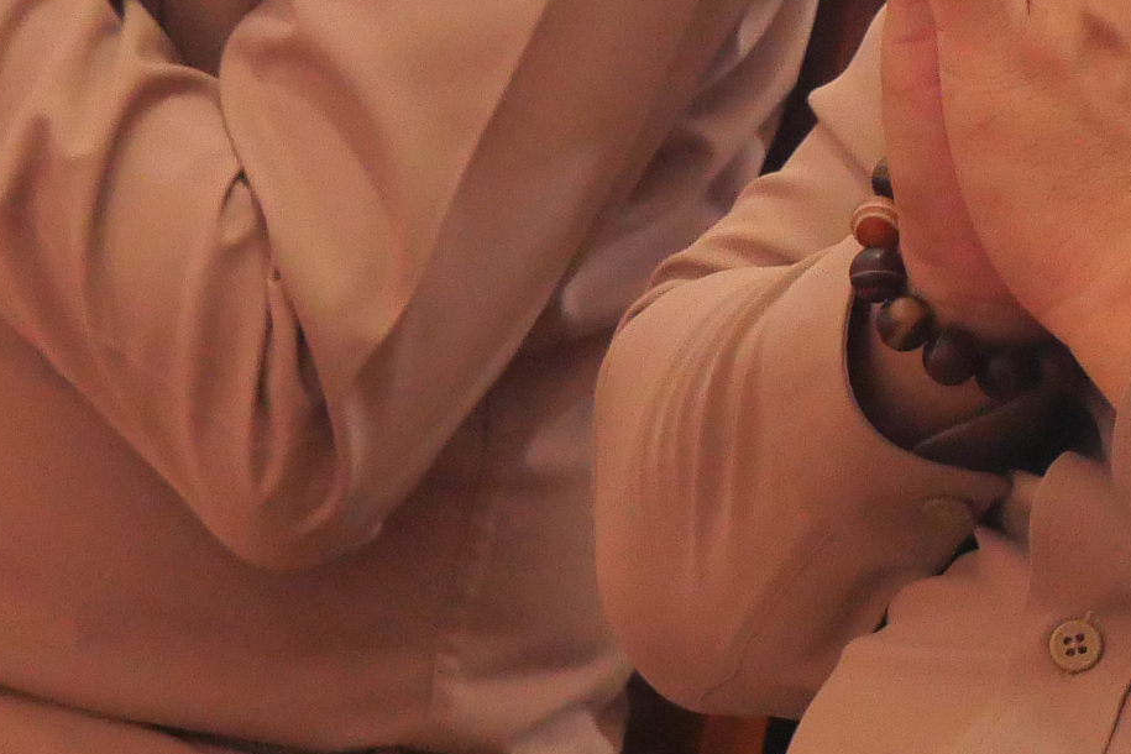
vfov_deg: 4.1
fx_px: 10587
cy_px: -98
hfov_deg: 6.1
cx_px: 991
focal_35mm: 337
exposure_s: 1/30
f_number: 5.5
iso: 2000
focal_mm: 40
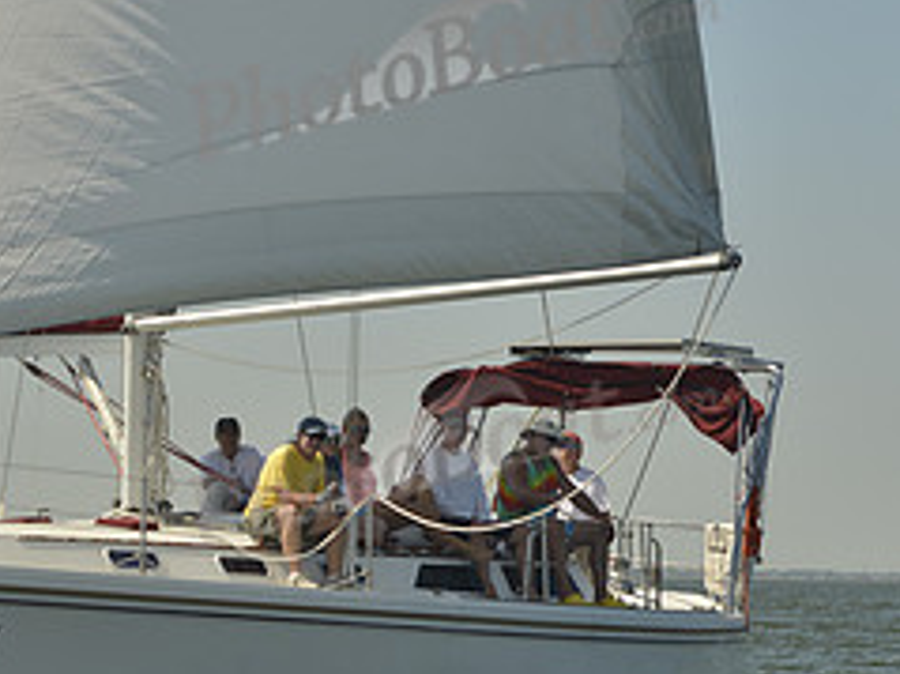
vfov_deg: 8.5
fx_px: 4548
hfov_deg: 11.2
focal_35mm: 175
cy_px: 311
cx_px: -4
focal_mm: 75
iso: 200
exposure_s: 1/800
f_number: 6.3
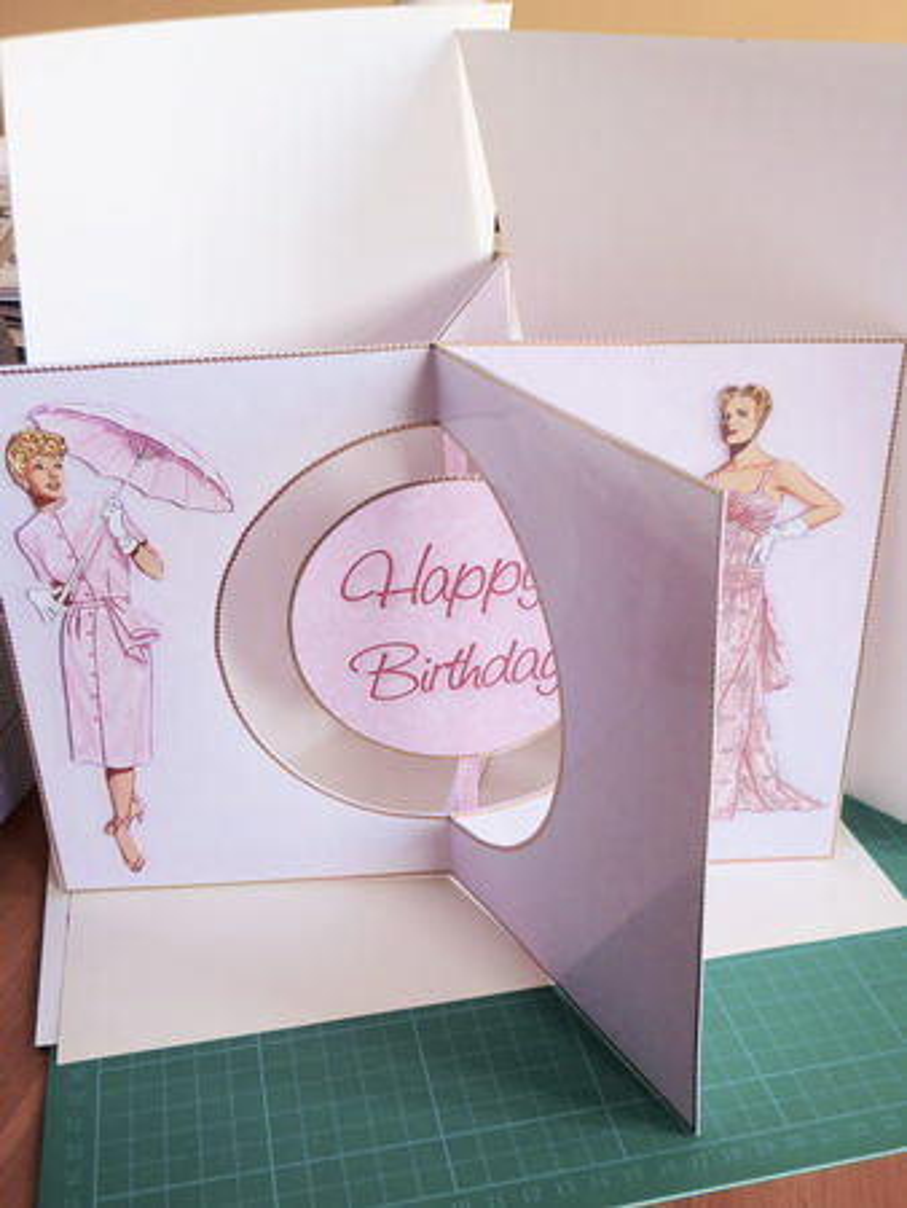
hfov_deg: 38.7
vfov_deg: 50.1
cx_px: 454
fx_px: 1291
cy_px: 604
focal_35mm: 37
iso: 125
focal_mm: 6.1
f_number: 3.6
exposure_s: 1/30
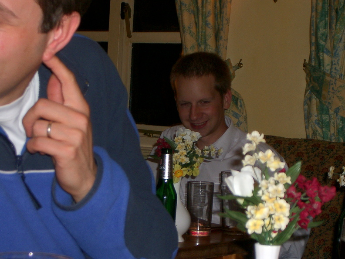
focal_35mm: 105
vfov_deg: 14.1
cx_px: 172
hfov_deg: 18.7
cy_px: 130
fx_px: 1046
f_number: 4.8
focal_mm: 17.4
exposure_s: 1/40
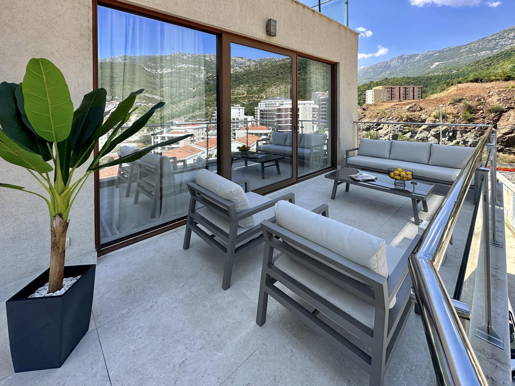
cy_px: 193
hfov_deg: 102.1
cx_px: 258
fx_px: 208
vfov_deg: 85.7
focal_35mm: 14
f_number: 2.2
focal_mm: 2.2
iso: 40
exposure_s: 1/654
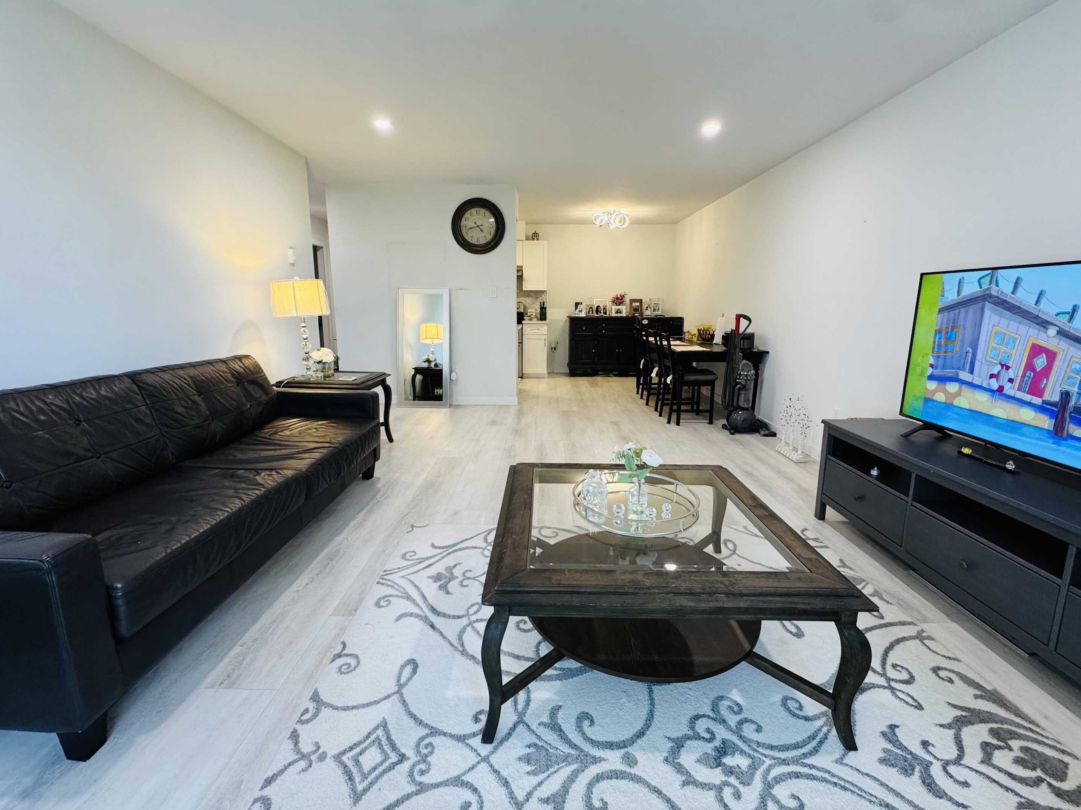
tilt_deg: -10.7
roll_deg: +0.4
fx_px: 468
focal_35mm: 15
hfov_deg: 98.2
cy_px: 388
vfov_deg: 81.7
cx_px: 543
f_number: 2.2
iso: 320
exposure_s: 1/120
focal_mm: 2.22
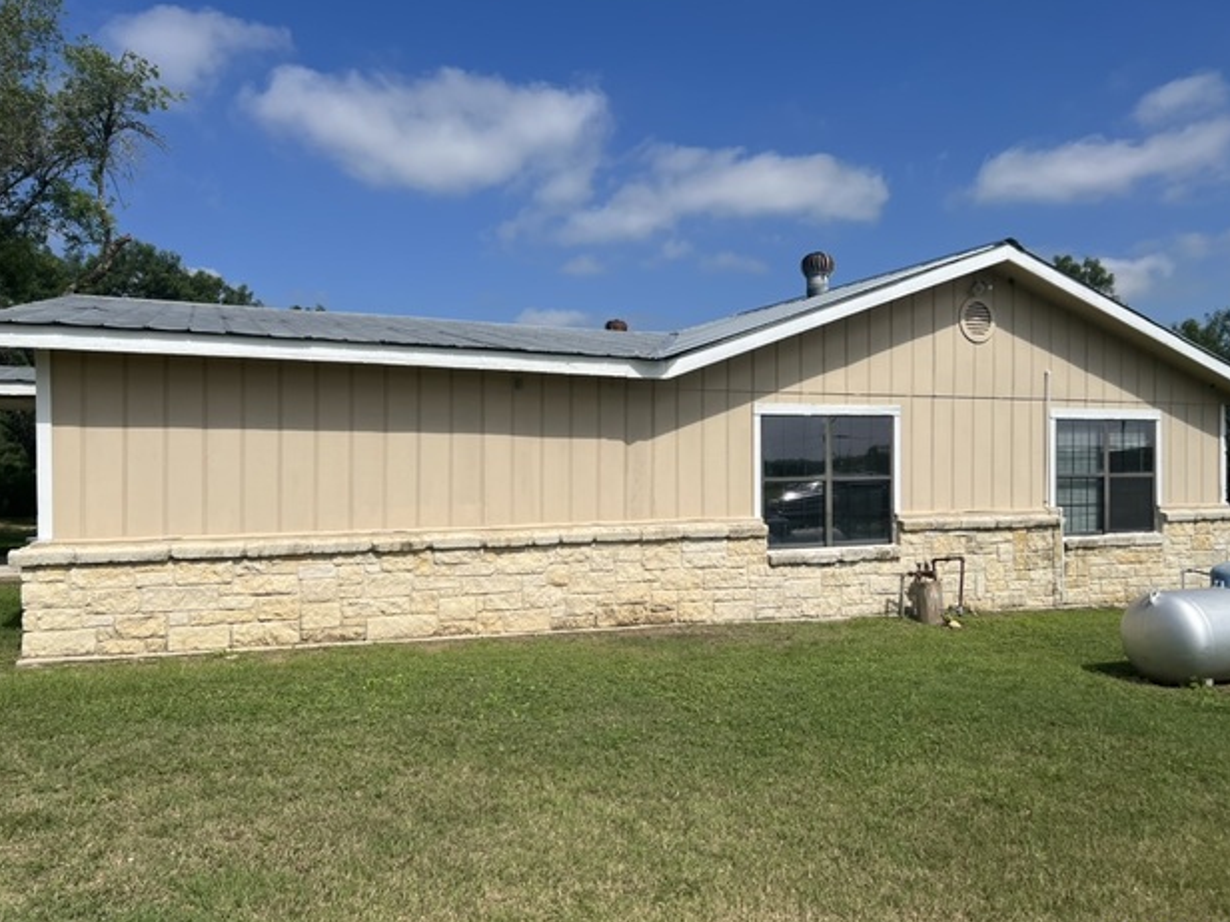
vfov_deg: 51.4
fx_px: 959
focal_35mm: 27
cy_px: 465
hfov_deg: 65.3
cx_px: 617
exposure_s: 1/8000
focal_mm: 5.7
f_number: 1.5
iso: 50
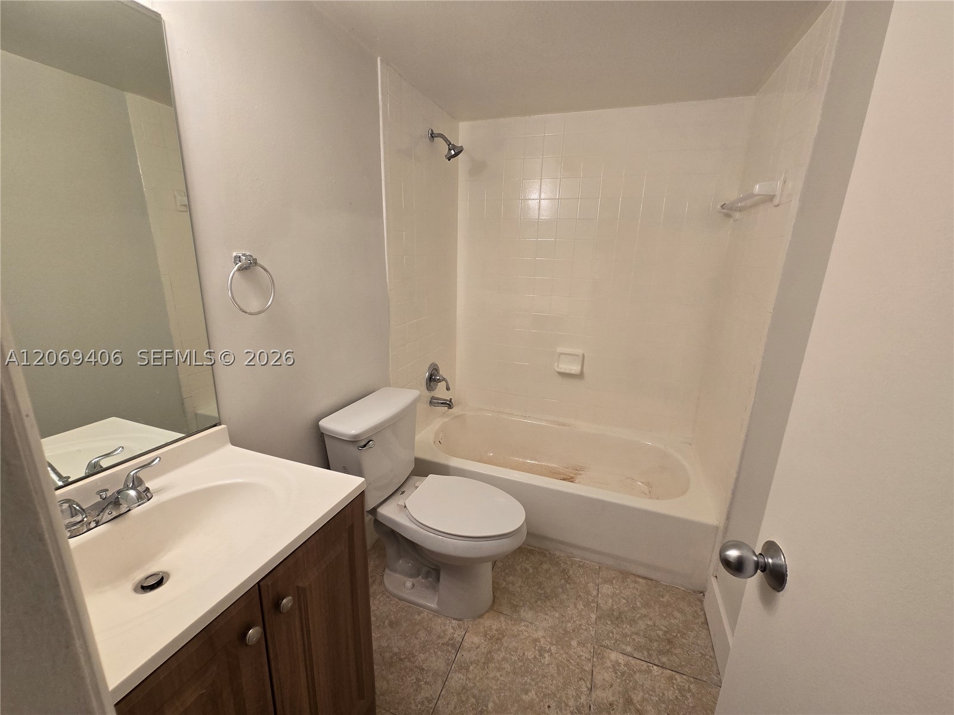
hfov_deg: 106.2
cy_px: 358
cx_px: 477
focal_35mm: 13
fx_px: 358
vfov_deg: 89.9
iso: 100
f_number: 2.2
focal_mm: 2.2
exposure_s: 1/120
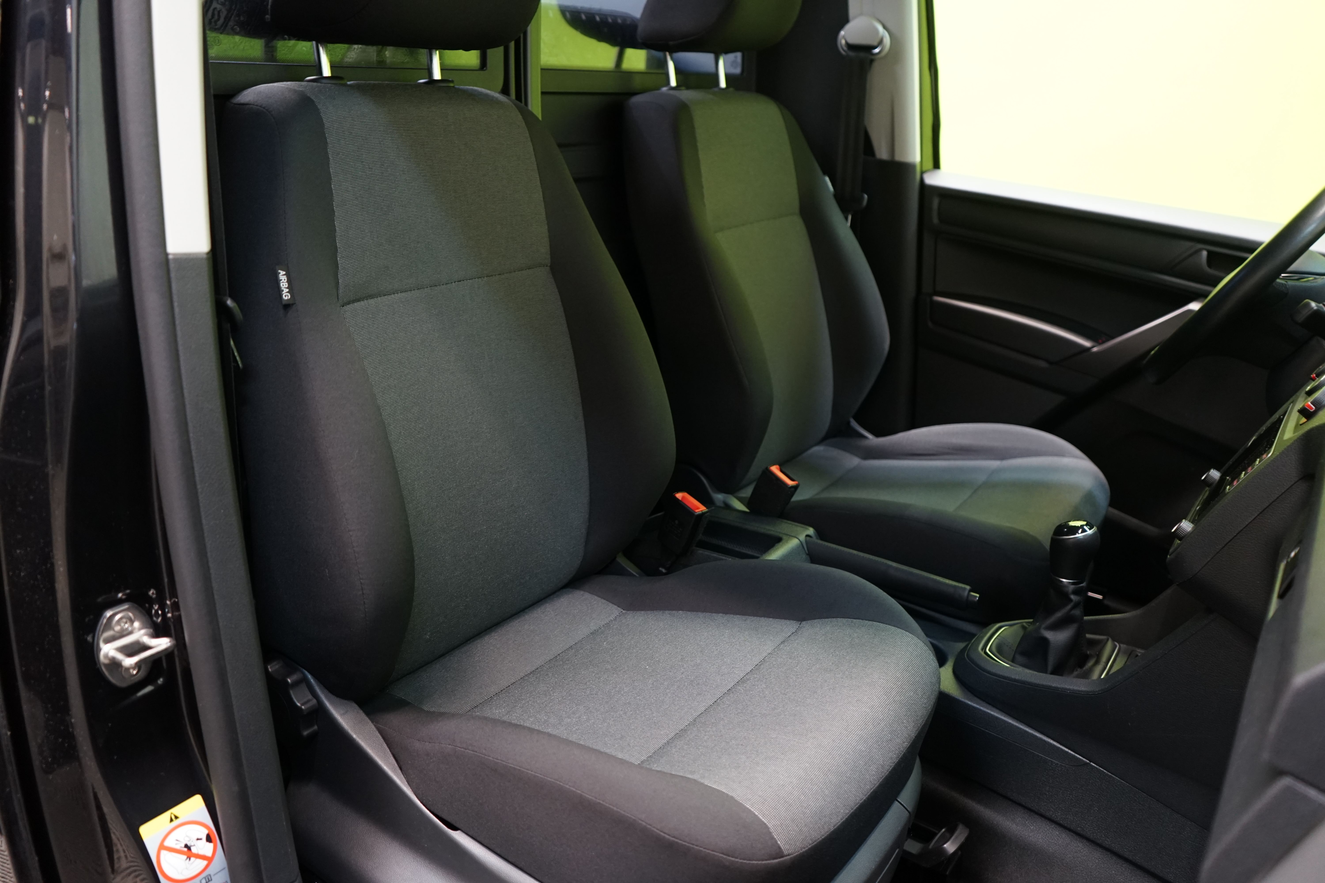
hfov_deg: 65.5
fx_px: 1030
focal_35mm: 28
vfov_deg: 46.4
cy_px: 442
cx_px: 662
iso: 1250
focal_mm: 28
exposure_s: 1/30
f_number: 3.5
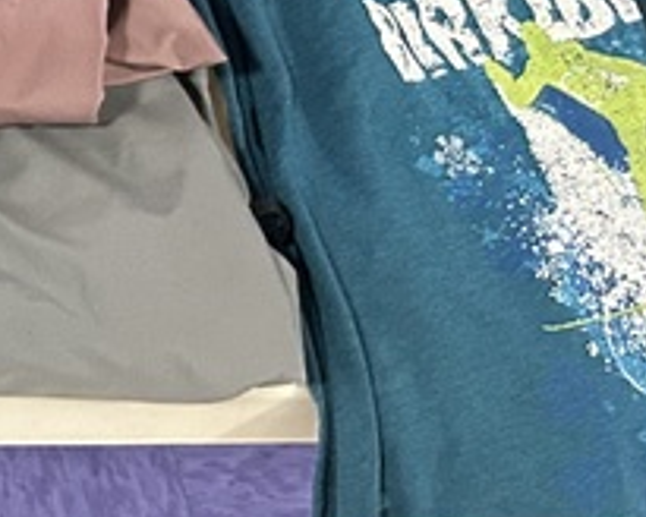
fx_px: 2428
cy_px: -400
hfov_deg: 12.2
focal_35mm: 127
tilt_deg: -53.3
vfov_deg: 11.3
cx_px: -876
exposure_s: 1/60
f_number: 1.5
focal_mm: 5.7
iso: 250
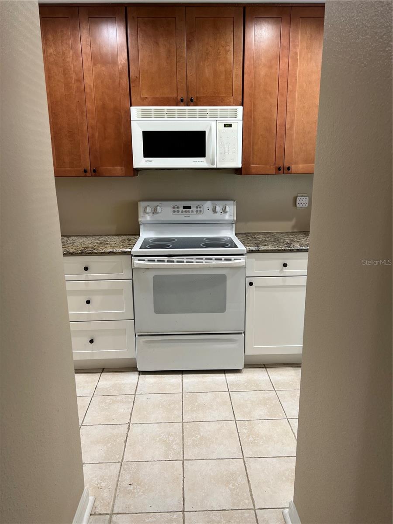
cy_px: 262
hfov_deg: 53.1
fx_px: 394
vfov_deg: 67.3
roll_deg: +0.6
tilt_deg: -14.3
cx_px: 196
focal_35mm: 26
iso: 80
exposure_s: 1/60
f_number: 1.5
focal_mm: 5.7
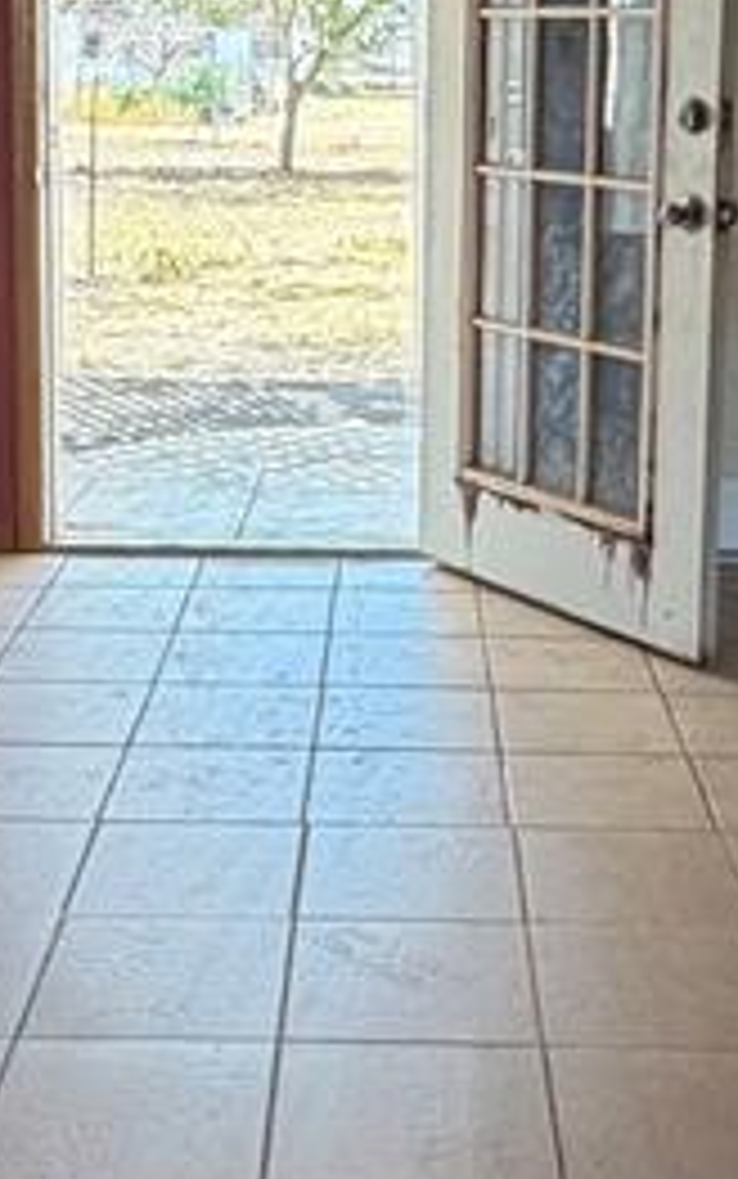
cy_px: 297
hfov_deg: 22.4
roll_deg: -0.2
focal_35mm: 58
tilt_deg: -7.4
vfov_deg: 34.4
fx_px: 1864
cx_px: 400
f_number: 2.2
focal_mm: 2.22
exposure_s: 1/120
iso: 320
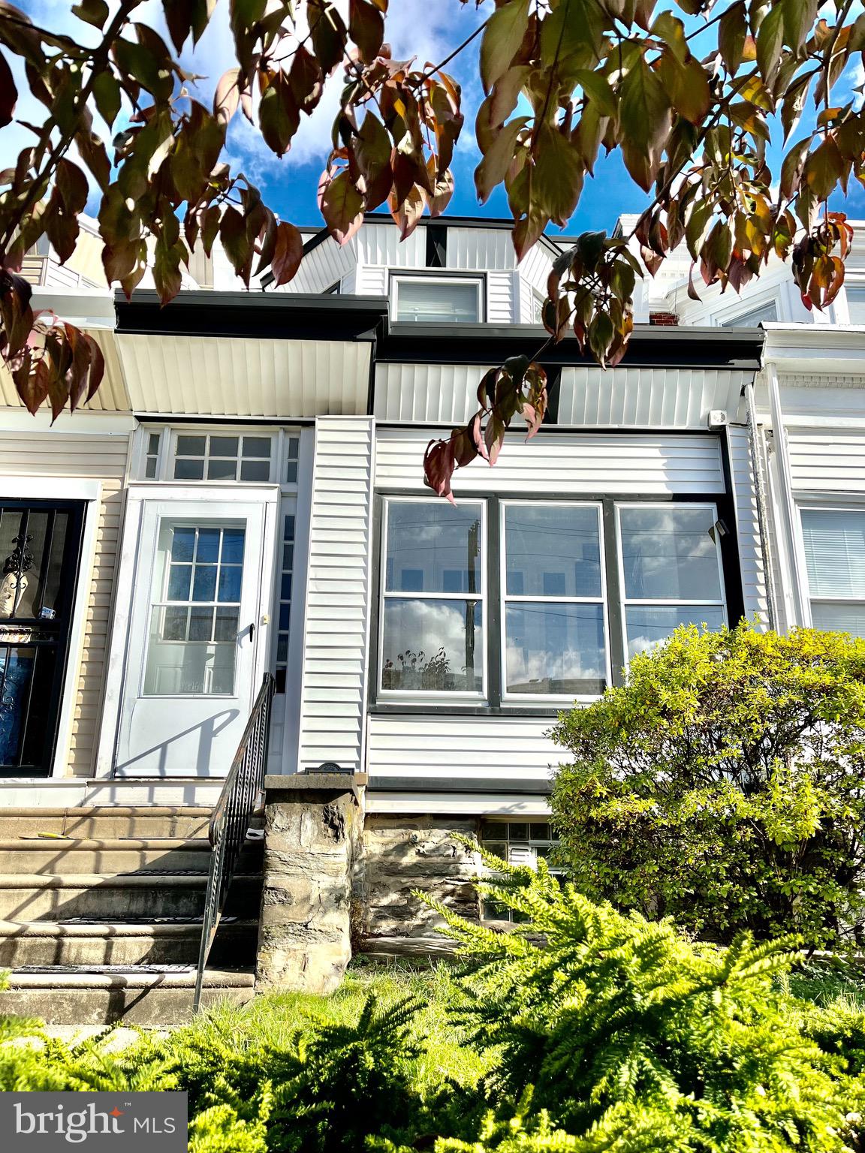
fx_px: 866
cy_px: 576
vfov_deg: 67.3
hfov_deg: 53.1
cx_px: 432
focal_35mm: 26
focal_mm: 5.1
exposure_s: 1/3049
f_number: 1.6
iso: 50
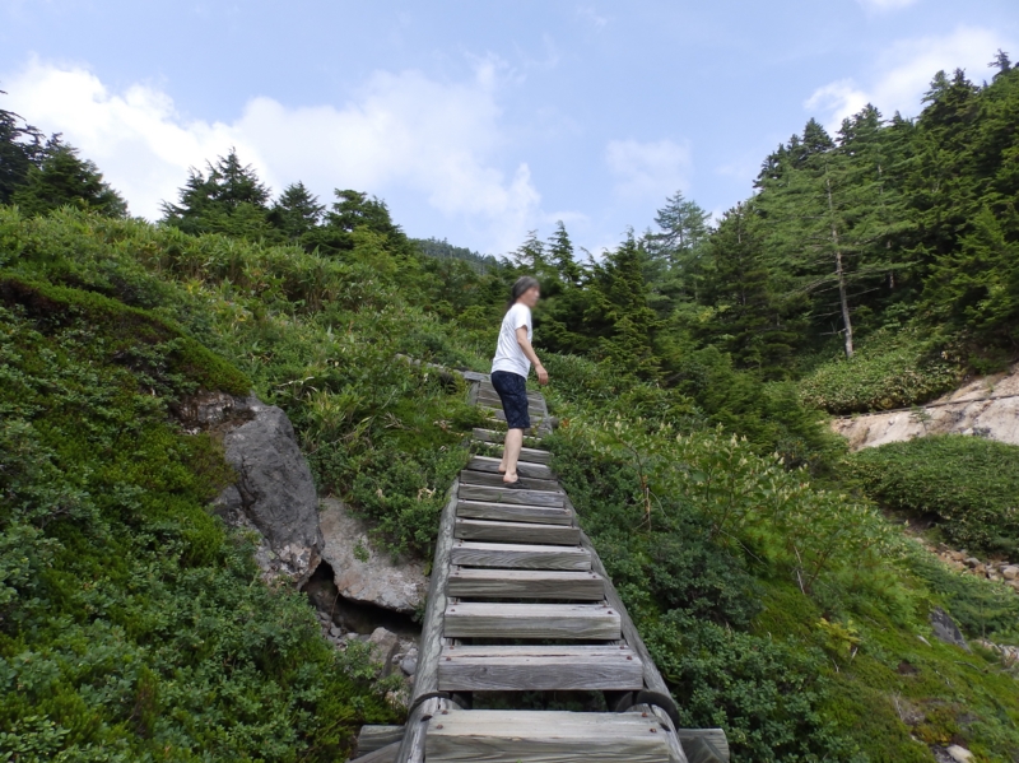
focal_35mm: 22
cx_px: 510
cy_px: 382
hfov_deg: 76.4
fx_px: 647
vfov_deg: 61.0
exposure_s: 1/320
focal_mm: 4
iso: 80
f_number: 4.5
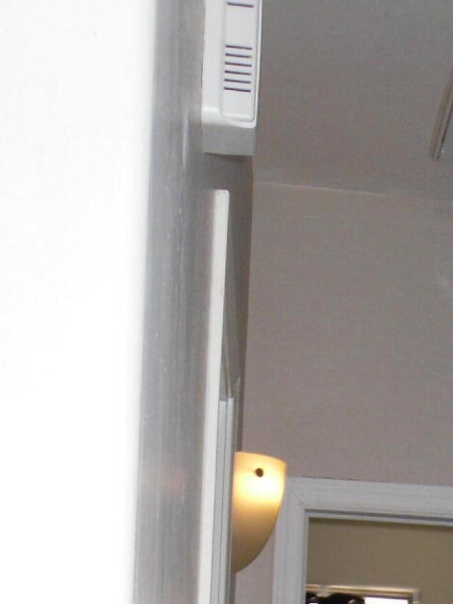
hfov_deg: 13.1
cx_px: 468
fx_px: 1937
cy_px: 940
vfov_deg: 16.0
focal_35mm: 111
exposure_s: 1/45
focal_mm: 6.3
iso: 100
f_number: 3.5
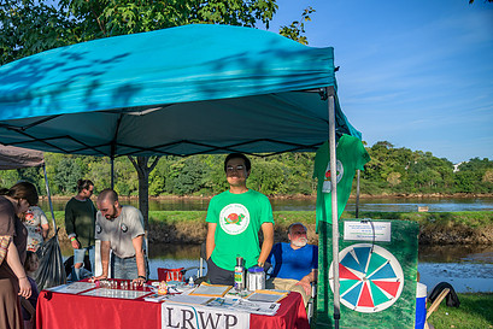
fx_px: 466
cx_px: 146
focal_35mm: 34
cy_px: 224
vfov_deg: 38.4
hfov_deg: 54.1
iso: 64
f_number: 4
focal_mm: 24
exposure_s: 1/200
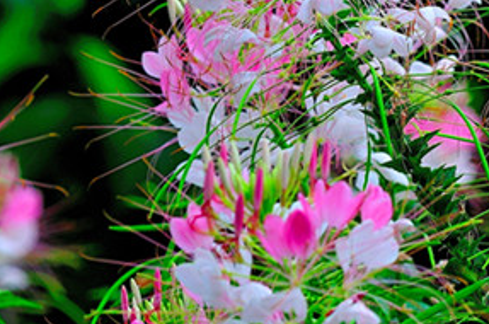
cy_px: 173
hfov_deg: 3.1
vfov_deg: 2.1
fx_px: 8918
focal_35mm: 658
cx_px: 448
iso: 200
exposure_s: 1/80
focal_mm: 170
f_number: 5.6
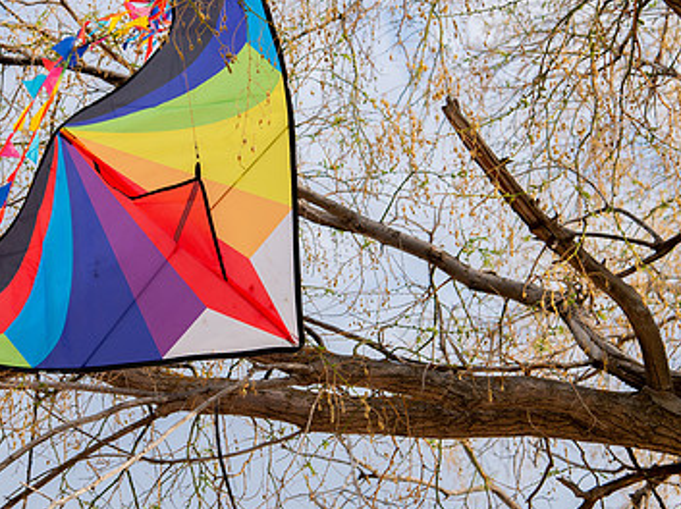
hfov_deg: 20.0
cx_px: 230
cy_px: 197
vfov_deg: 15.1
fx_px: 1926
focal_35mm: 98
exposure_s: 1/500
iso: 200
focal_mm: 62
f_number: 5
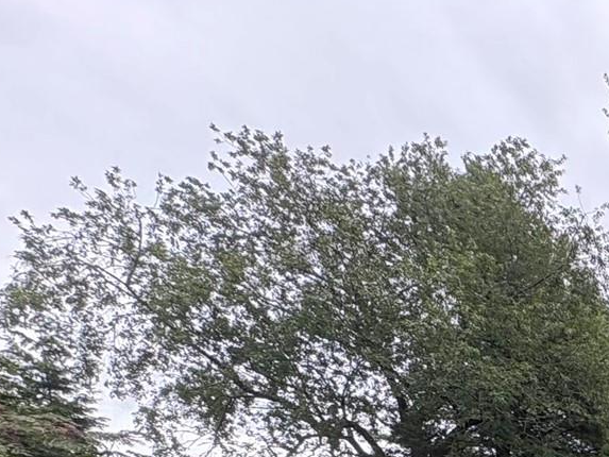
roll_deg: +2.2
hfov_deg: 24.1
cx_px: 1021
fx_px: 880
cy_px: 771
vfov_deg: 21.6
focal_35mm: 50
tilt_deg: -6.8
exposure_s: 1/104
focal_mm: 2.22
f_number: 2.2
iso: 40
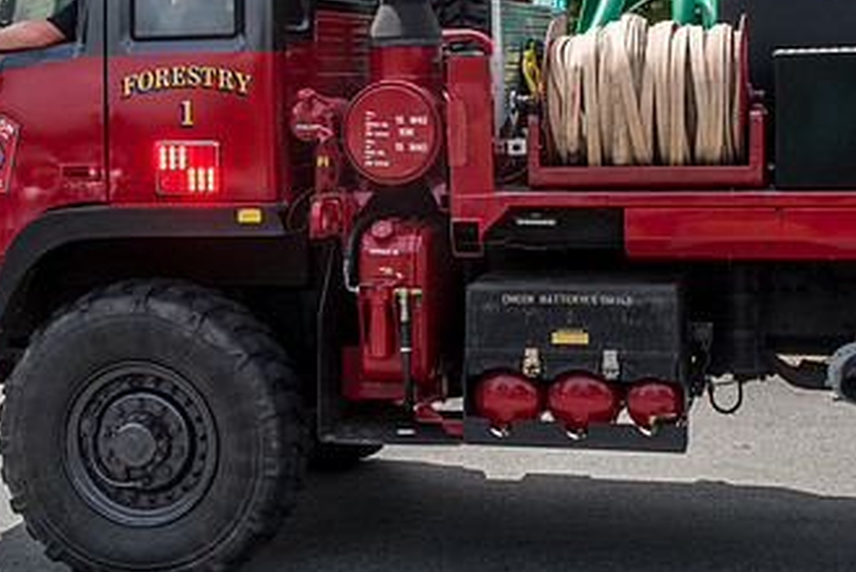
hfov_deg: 27.3
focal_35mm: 74
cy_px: 170
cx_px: 385
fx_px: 1761
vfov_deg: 18.4
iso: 200
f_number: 13
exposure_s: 1/200
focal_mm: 28
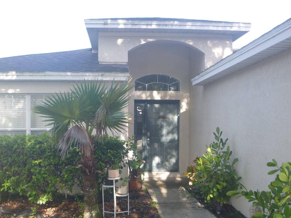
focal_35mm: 33
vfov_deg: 42.8
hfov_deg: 55.3
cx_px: 131
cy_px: 130
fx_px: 277
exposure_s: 1/60
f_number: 3.9
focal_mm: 4.5
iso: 125
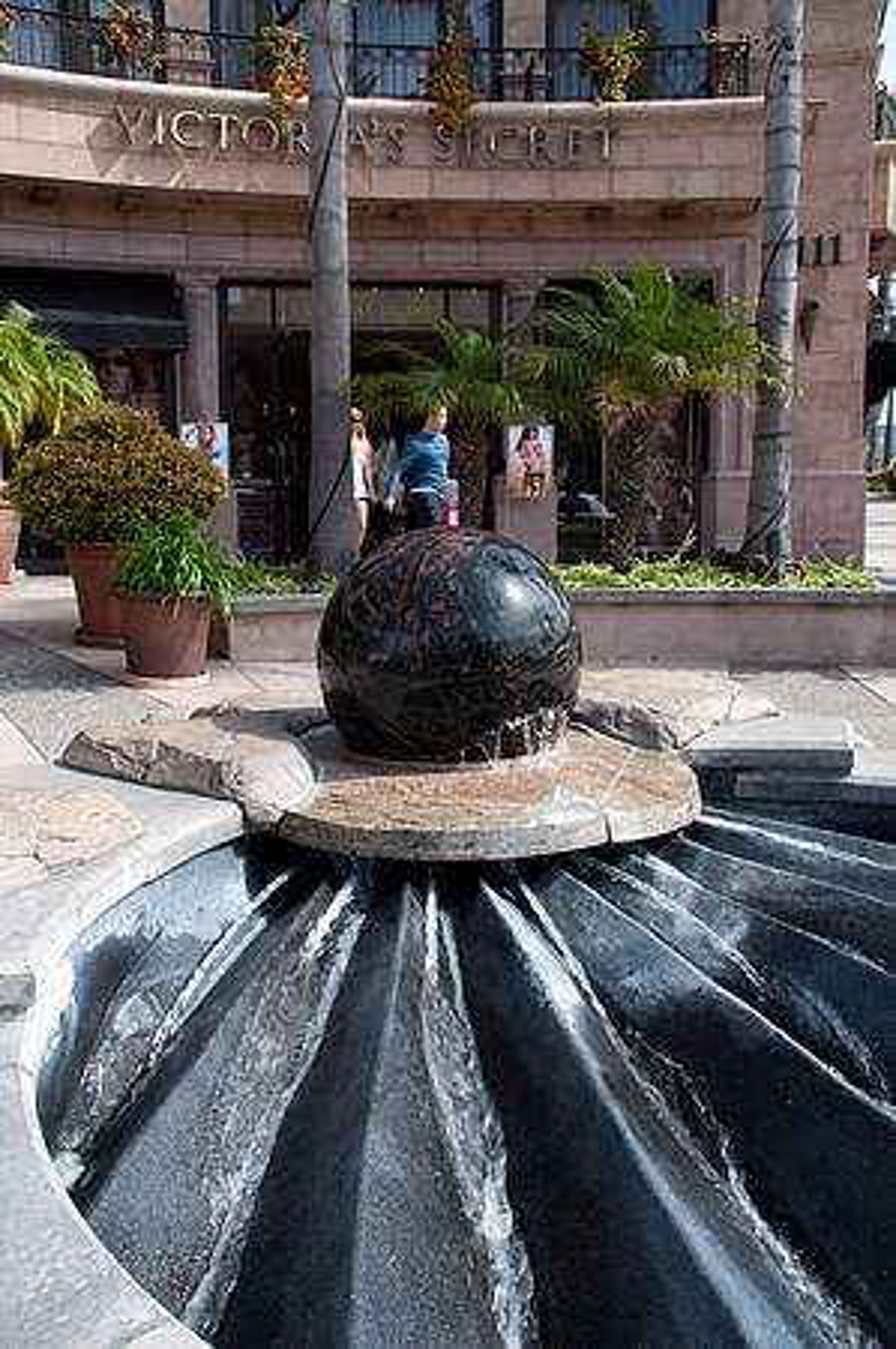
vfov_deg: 57.3
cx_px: 448
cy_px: 674
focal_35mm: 33
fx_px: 1235
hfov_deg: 39.9
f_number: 8
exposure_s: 1/250
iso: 200
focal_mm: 22
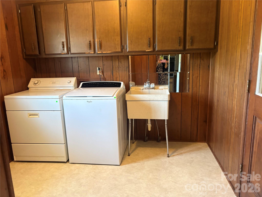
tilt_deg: -10.7
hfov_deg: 67.3
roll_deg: +2.6
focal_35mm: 26
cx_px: 131
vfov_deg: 53.1
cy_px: 98
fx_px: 197
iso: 400
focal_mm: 5.96
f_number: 1.6
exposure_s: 1/60
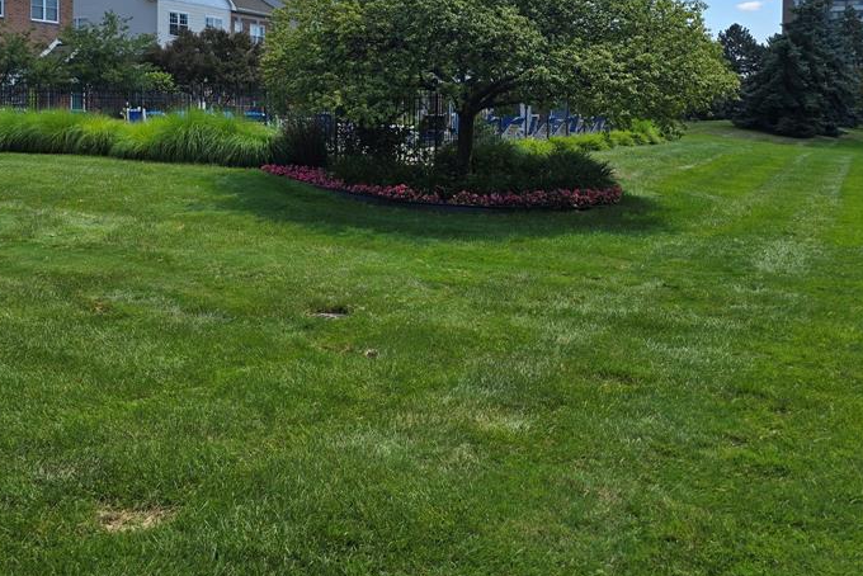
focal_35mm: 36
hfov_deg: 52.3
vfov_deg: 35.9
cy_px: 134
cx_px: 306
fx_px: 863
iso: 12
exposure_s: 1/496
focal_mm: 6.3
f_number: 1.7
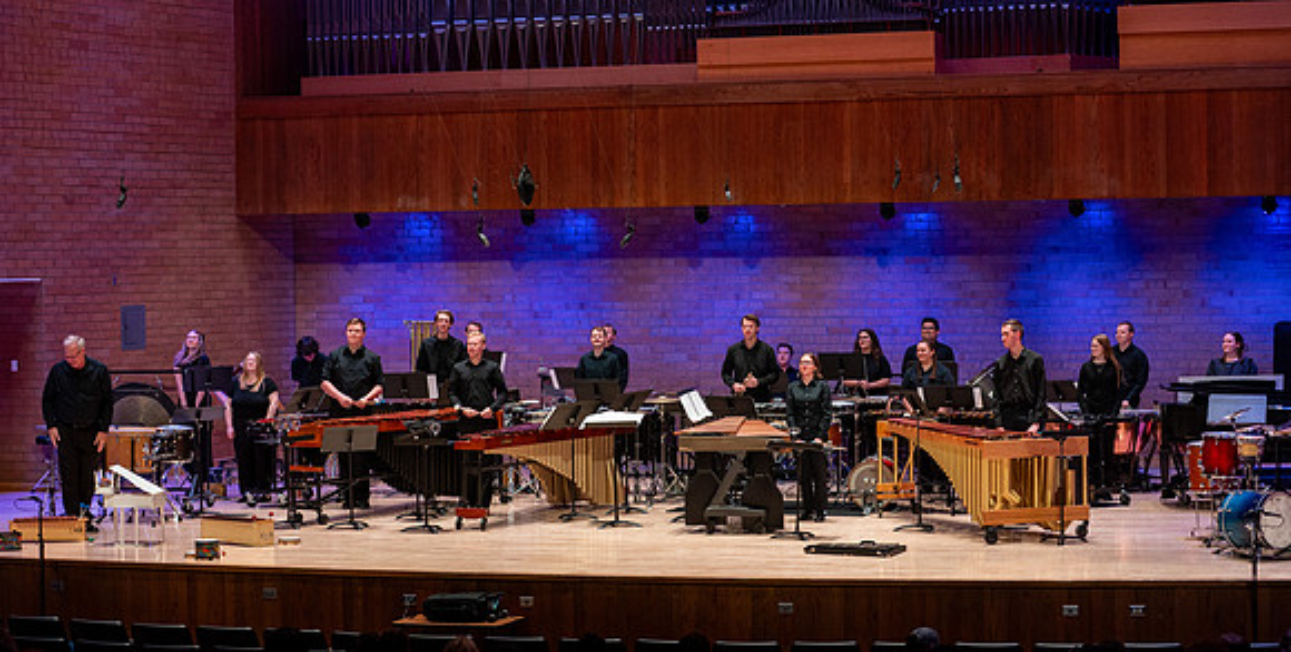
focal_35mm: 79
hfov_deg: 27.6
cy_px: 262
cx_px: 642
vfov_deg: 14.1
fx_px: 2630
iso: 1600
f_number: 2.8
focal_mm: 70
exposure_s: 1/320
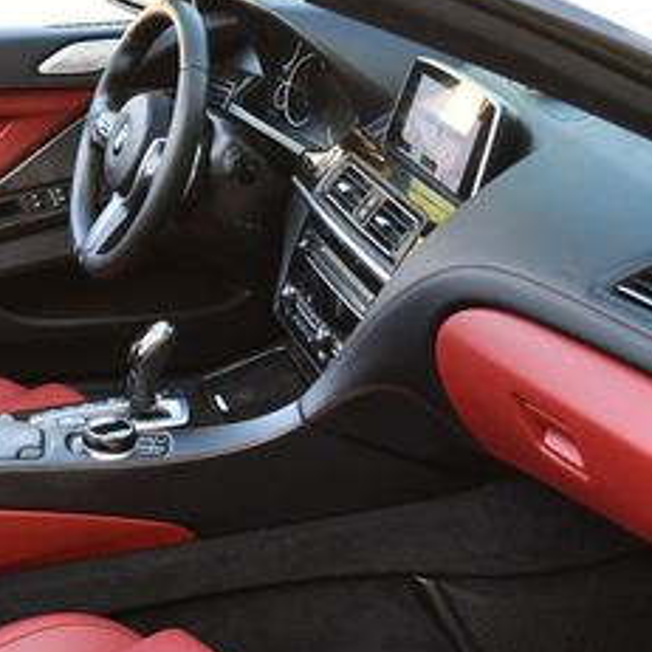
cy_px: 477
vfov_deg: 20.3
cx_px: 20
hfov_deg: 19.9
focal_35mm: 85
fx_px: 1811
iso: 560
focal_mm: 18
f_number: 3.5
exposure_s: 1/250
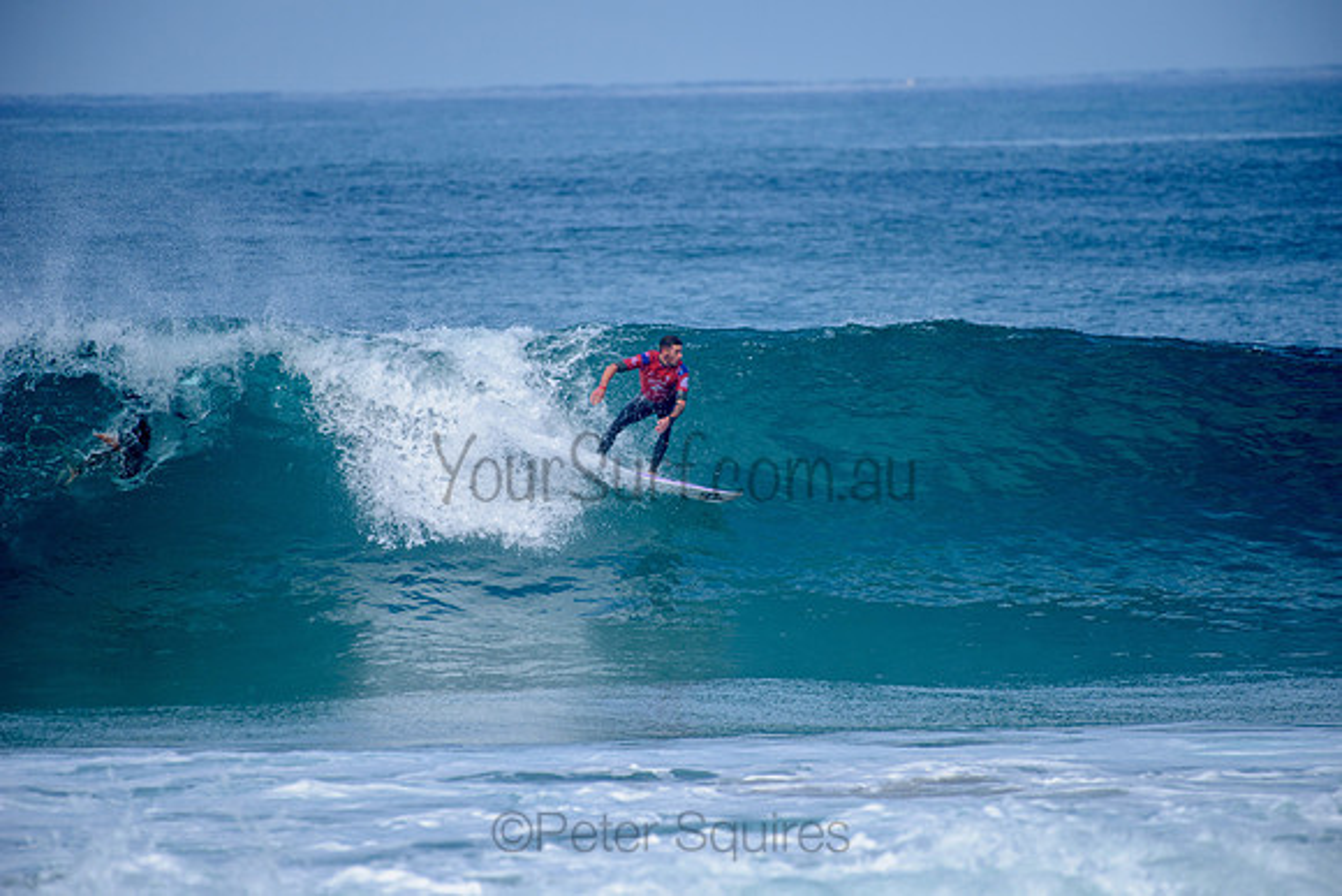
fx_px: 18646
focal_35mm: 500
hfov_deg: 4.1
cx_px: 671
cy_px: 448
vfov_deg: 2.8
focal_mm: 500
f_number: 5.6
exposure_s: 1/2000
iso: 200
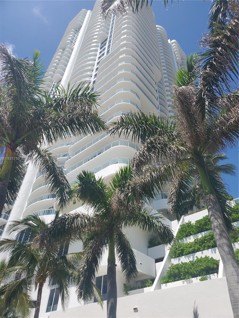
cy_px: 159
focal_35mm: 26
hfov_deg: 53.1
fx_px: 239
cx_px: 120
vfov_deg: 67.3
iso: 50
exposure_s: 1/1645
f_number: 2.4
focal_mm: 4.3
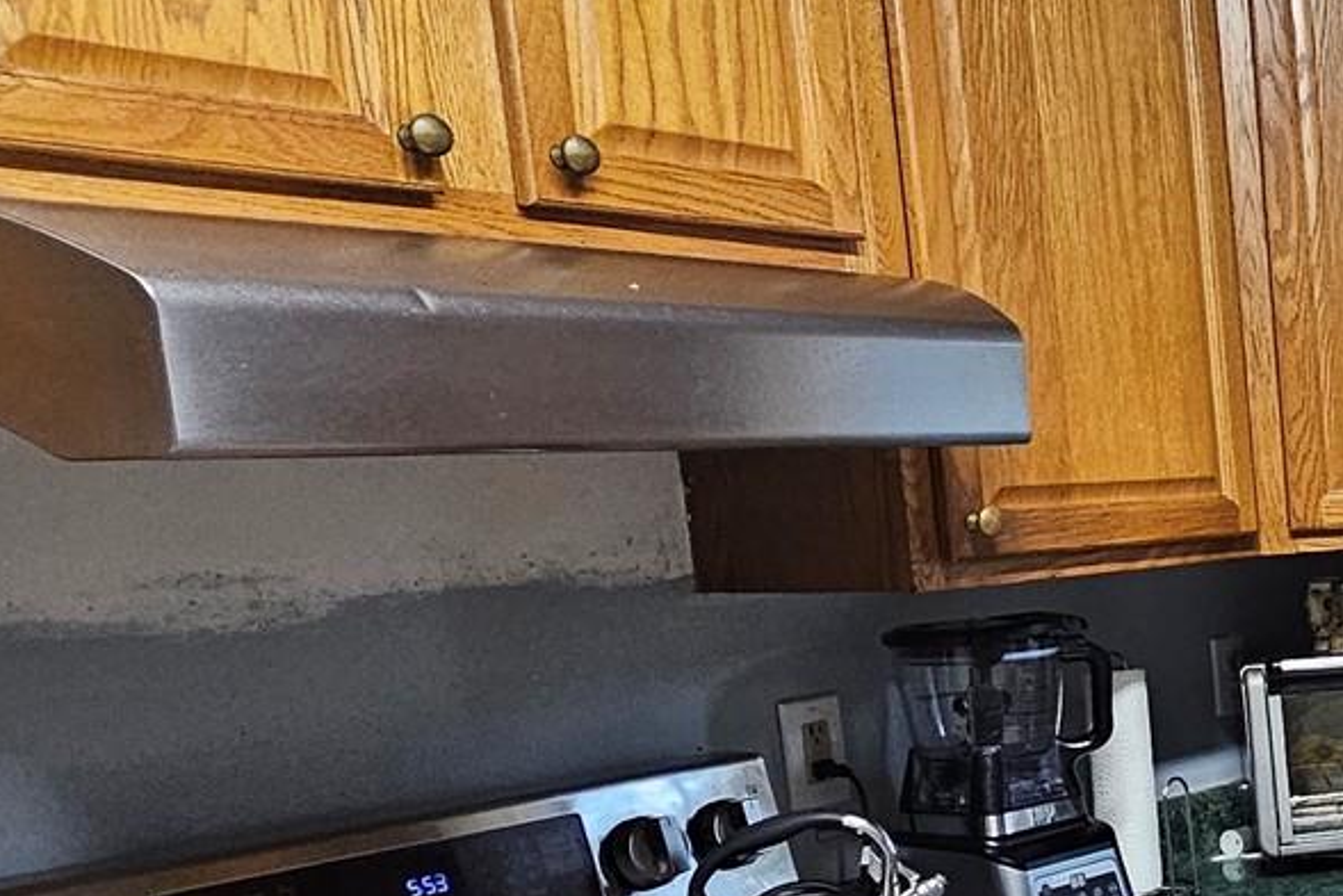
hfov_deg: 30.0
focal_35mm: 47
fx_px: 1754
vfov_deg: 28.1
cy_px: 704
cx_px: 1877
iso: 400
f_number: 2.2
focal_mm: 2.2
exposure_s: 1/60
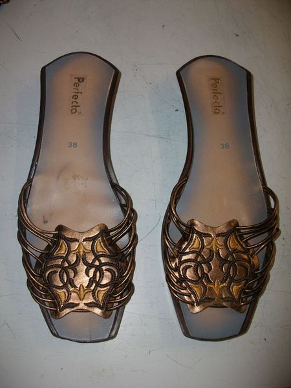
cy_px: 194
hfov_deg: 44.2
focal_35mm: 32
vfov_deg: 56.8
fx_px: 359
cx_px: 146
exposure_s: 1/40
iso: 80
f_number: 2.9
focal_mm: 5.7
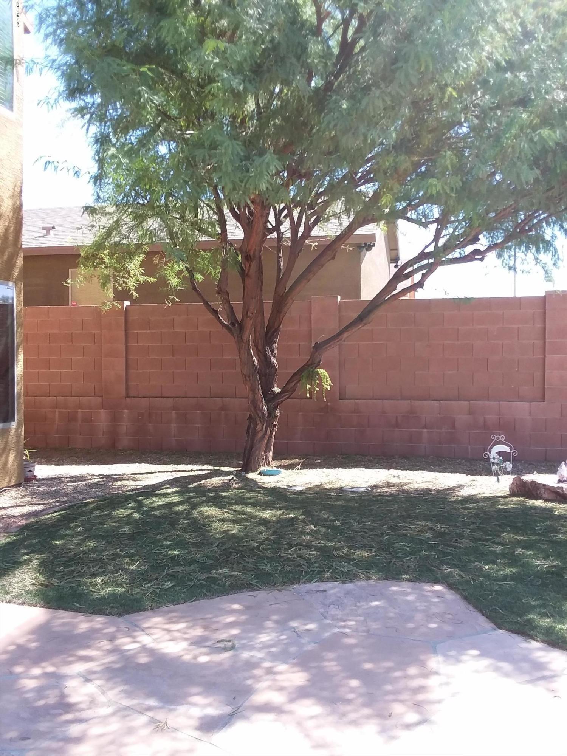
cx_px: 284
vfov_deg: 61.7
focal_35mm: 29
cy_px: 378
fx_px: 633
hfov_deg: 48.2
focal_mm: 2.47
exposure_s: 1/255
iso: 40
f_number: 1.9
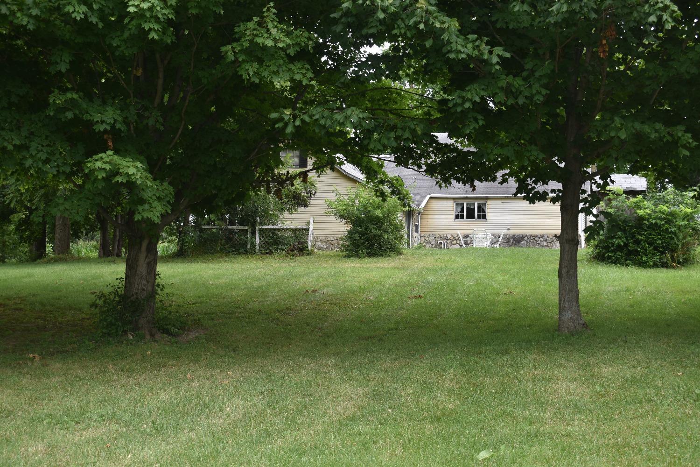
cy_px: 234
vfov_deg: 26.5
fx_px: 992
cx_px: 350
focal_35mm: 51
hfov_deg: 38.9
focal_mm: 34
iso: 100
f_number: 6.3
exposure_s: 1/160
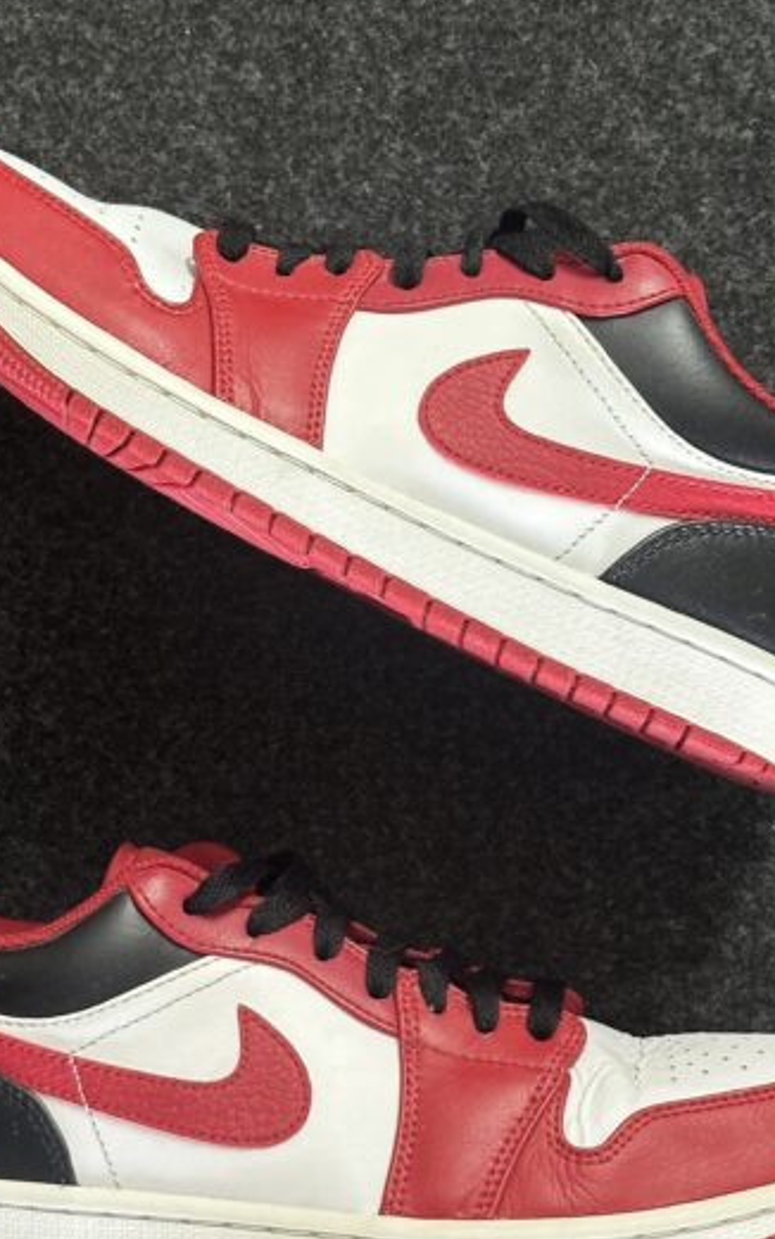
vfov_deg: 26.4
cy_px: 762
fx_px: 2634
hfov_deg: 16.7
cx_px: 338
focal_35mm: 78
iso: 200
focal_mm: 6.86
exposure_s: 1/50
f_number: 1.78
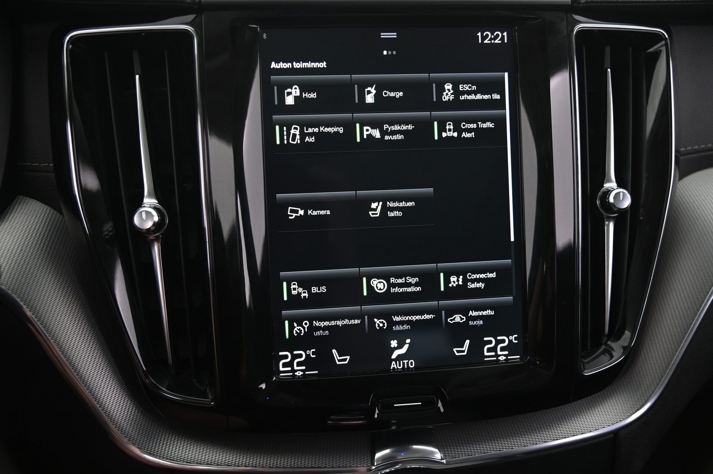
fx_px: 752
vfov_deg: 35.0
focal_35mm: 38
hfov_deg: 50.7
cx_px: 356
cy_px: 237
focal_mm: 38
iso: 2000
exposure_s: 1/20
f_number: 4
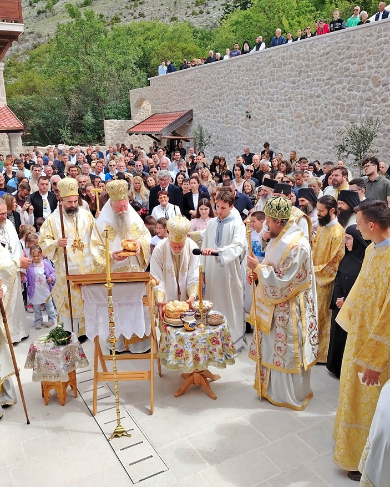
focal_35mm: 32
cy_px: 248
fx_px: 461
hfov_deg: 45.8
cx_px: 192
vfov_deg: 55.6
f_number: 1.75
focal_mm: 5.25
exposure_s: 1/752
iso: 100
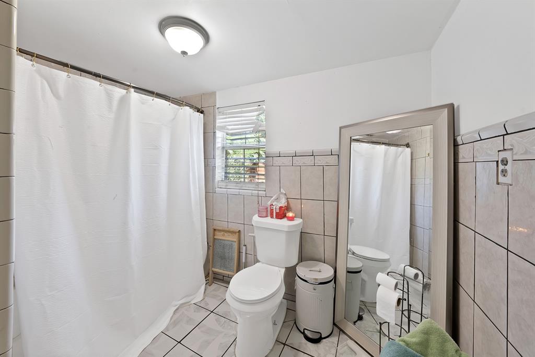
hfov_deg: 112.6
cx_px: 268
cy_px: 178
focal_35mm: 12
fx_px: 178
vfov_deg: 90.1
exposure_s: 1/4
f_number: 9
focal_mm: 12
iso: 640
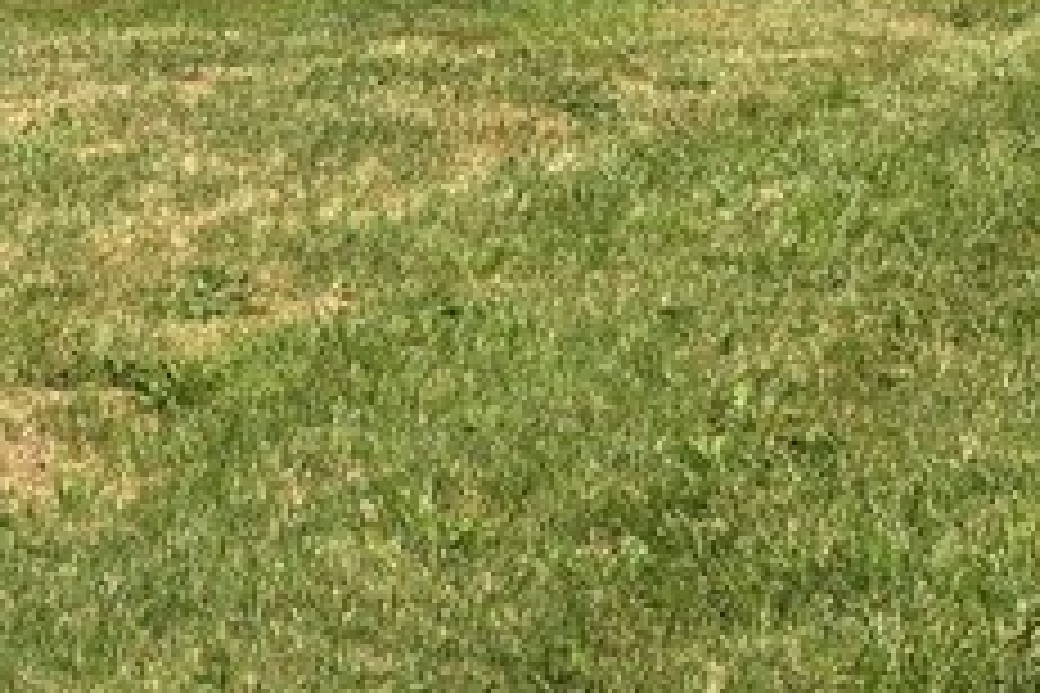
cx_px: 428
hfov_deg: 17.1
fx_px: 3466
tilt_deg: -3.5
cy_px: -130
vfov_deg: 11.2
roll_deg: +1.8
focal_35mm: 120
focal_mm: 5.96
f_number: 1.6
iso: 50
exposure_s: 1/4329
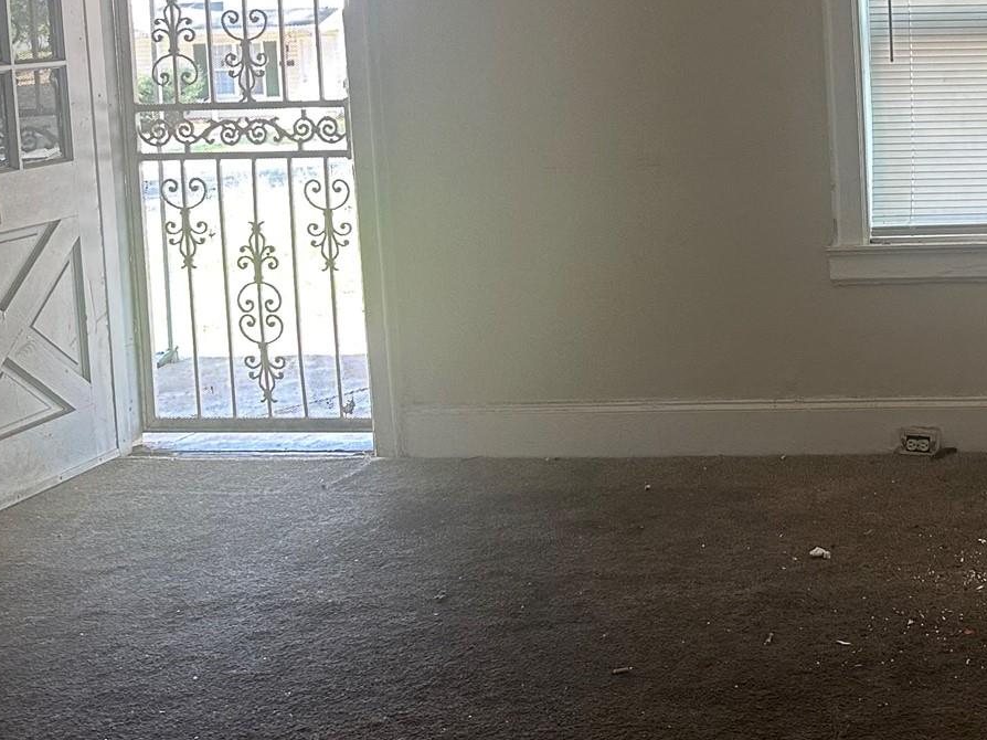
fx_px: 1568
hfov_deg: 31.3
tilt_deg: -3.3
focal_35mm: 55
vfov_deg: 25.7
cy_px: 68
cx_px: 1069
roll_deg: +2.2
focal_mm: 6.86
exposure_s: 1/90
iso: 250
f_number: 1.78
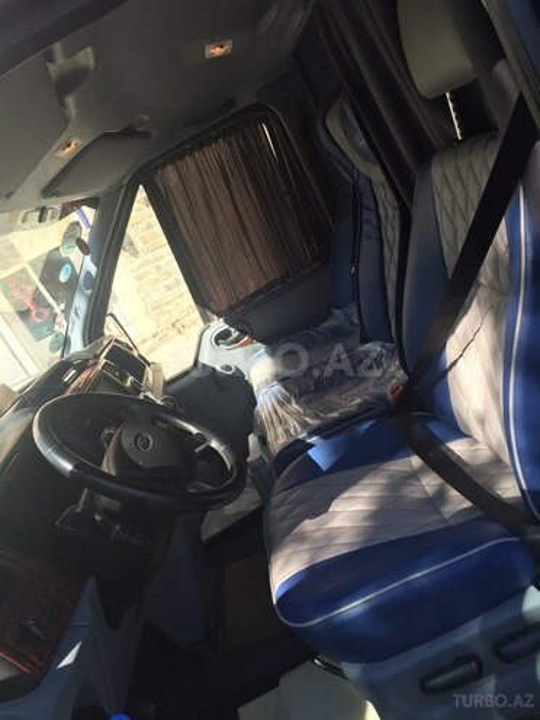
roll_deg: +28.0
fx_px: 603
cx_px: 270
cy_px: 360
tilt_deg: -14.7
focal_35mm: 29
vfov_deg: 61.7
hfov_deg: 48.2
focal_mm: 4.15
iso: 32
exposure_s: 1/293
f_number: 2.2
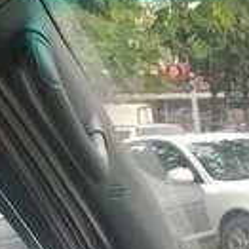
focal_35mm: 129
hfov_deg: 12.1
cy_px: 412
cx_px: 485
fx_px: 1050
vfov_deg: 12.6
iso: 32
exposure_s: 1/33
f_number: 2.2
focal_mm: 4.15
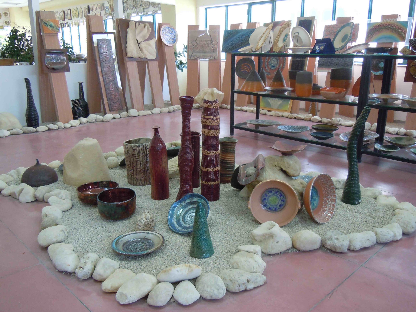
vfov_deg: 46.8
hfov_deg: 60.0
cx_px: 208
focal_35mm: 30
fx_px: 361
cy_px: 156
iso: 400
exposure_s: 1/60
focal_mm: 5.4
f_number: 3.5
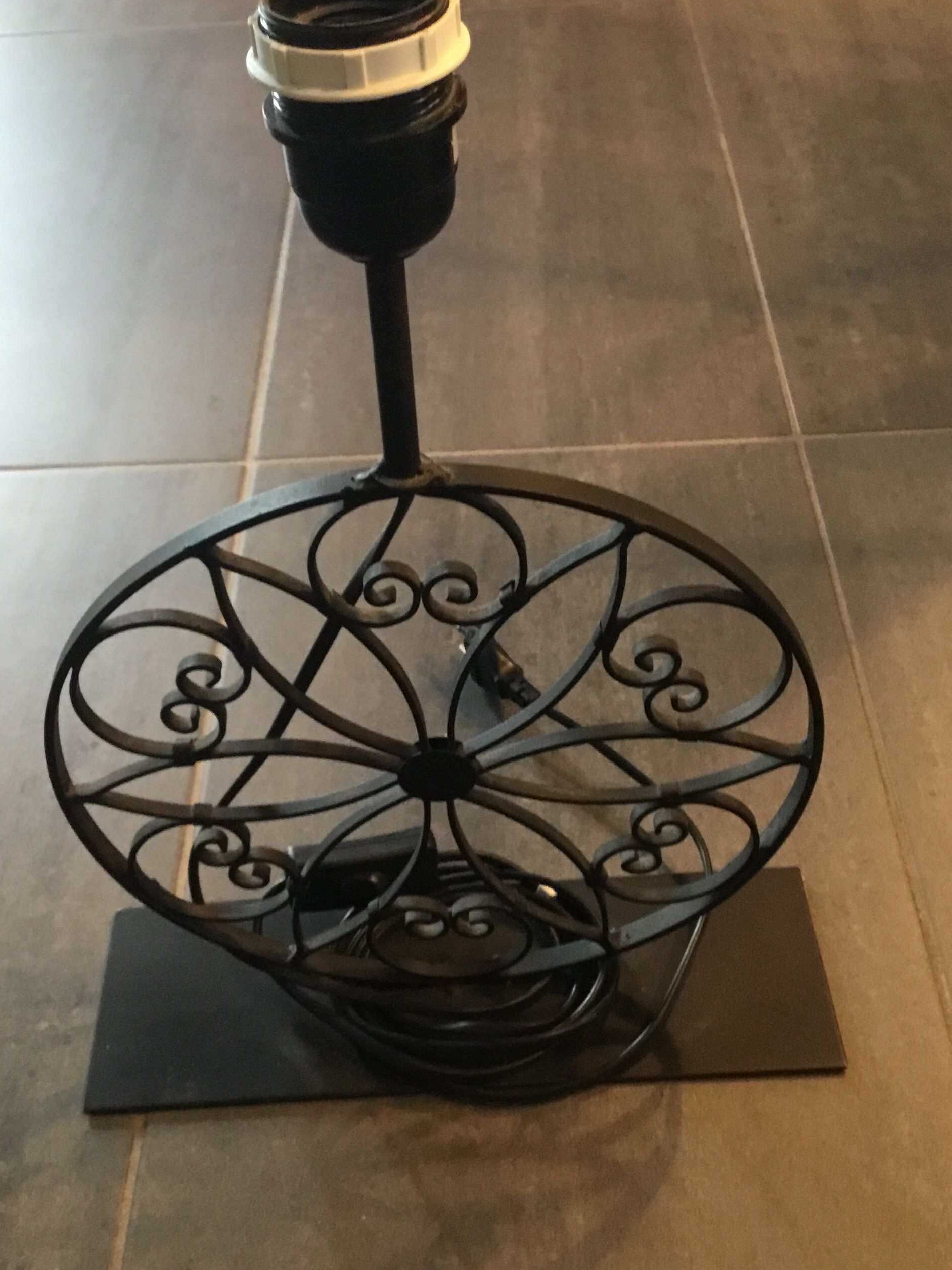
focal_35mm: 40
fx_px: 1467
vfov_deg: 46.8
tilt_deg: -45.0
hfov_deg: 35.9
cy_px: 670
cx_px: 443
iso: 200
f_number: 2.4
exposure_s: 1/17
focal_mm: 3.3
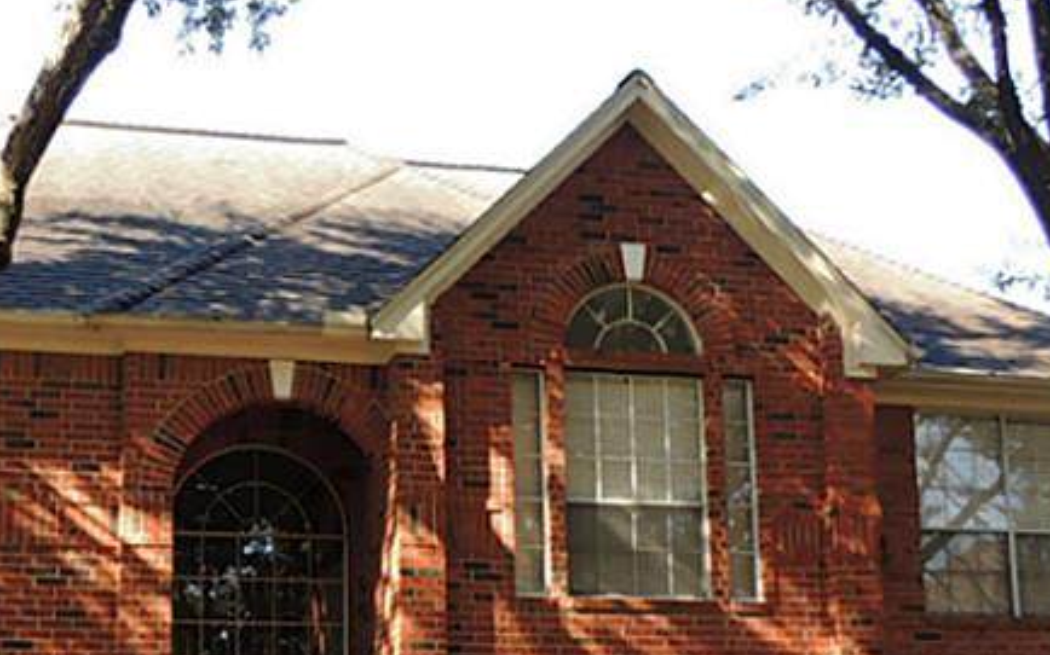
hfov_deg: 33.7
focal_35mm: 60
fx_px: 1717
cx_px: 341
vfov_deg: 21.3
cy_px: 553
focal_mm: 4.3
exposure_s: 1/125
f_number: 3
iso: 100
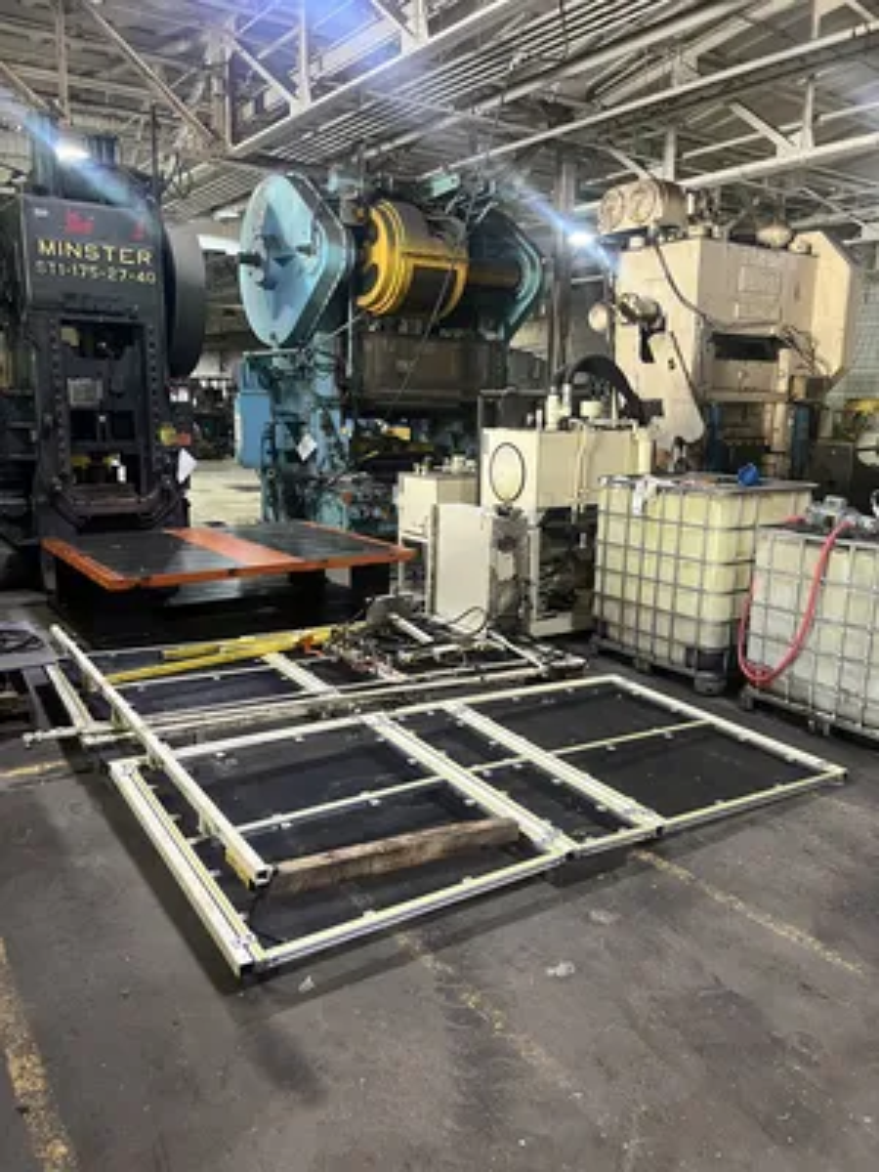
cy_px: 586
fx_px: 880
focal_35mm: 26
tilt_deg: -9.1
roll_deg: -1.7
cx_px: 440
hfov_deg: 53.1
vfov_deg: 67.3
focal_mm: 5.7
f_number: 1.5
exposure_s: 1/60
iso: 500
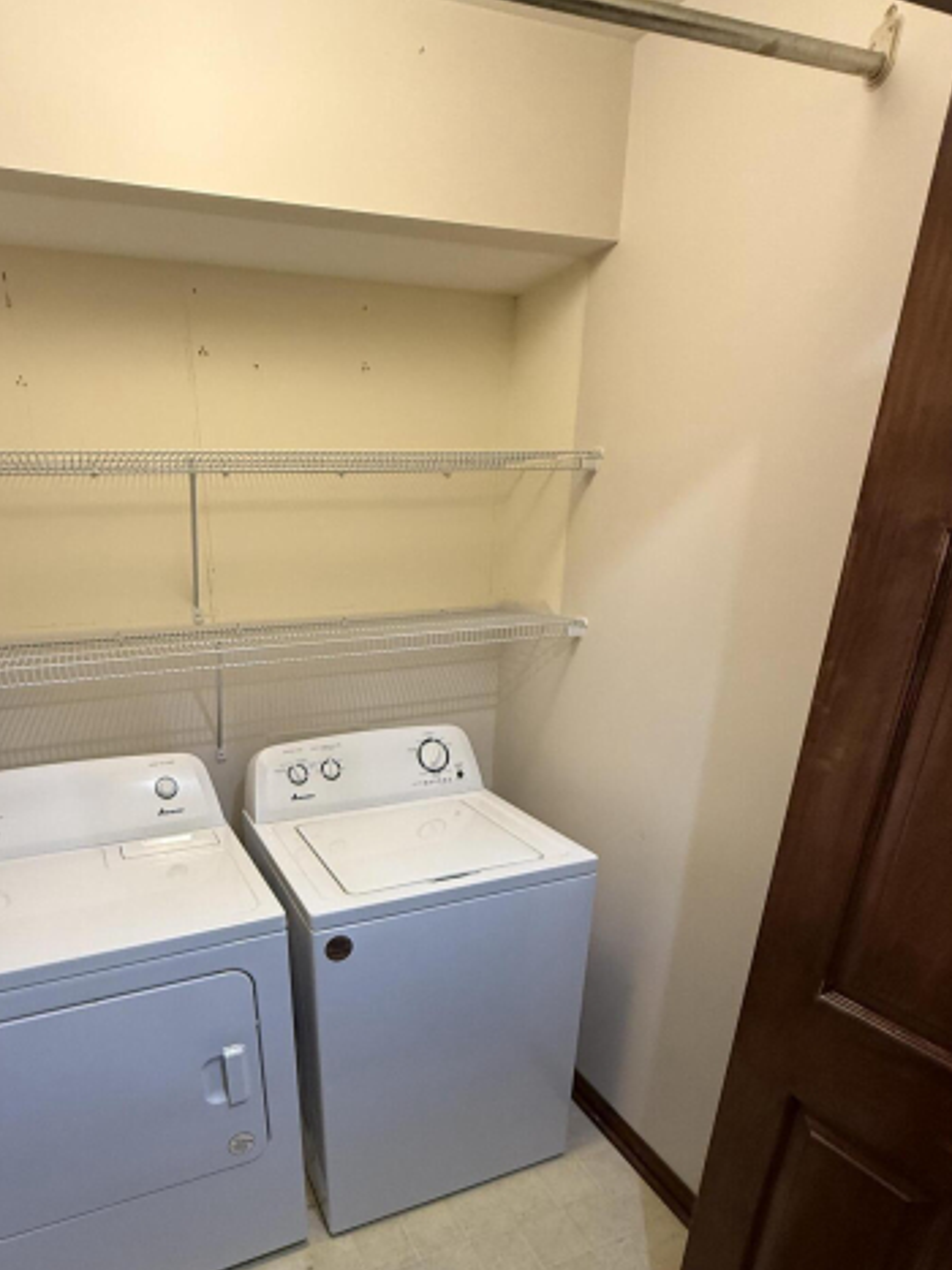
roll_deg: +0.9
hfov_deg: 65.1
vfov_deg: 79.1
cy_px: 847
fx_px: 734
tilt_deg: -22.6
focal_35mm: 20
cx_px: 367
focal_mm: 2.22
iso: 320
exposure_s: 1/60
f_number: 2.2
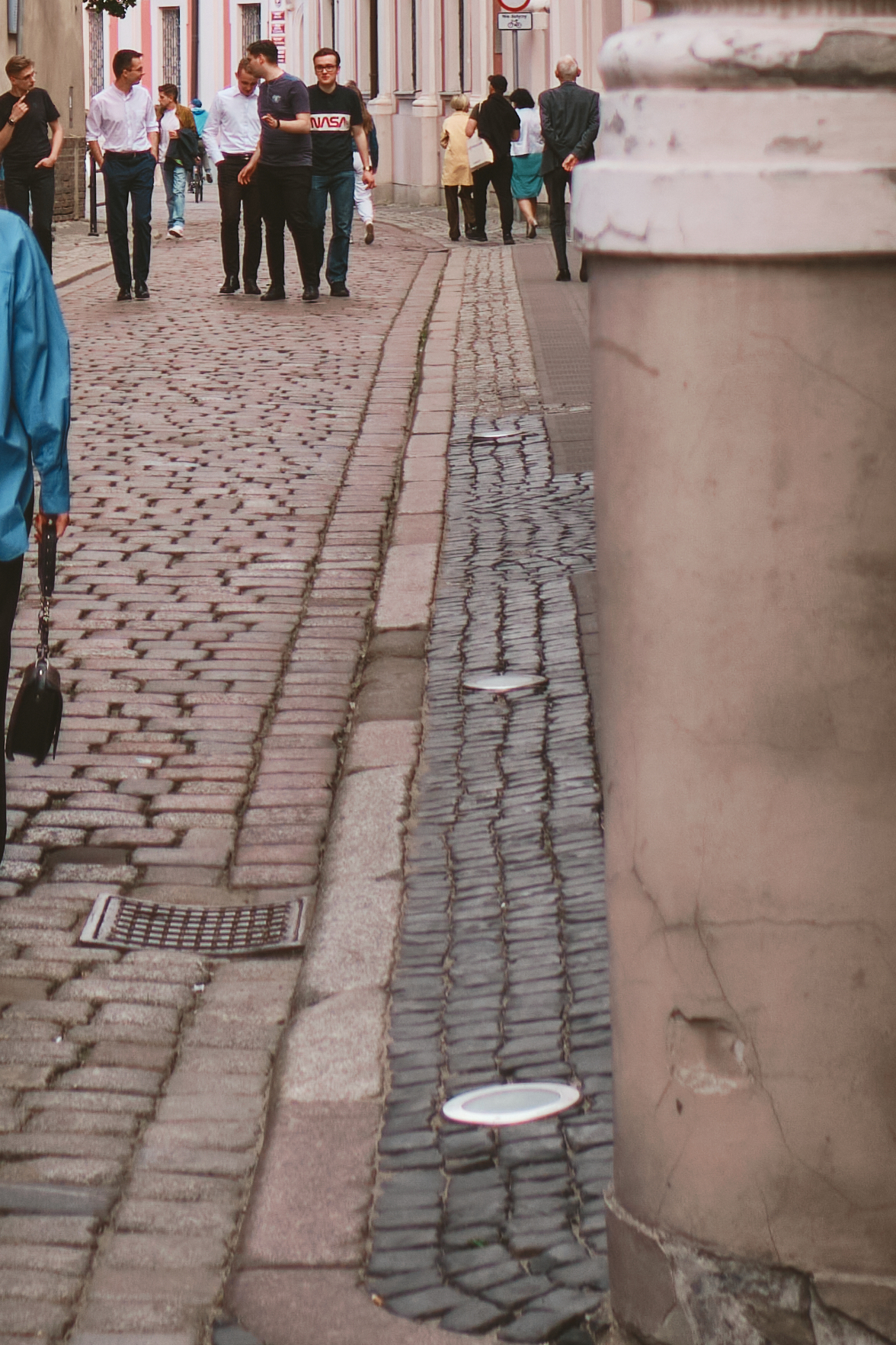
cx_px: 50
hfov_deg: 11.4
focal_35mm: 119
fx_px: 4444
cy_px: -423
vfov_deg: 16.3
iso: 200
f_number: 2
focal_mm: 23
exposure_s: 1/1250
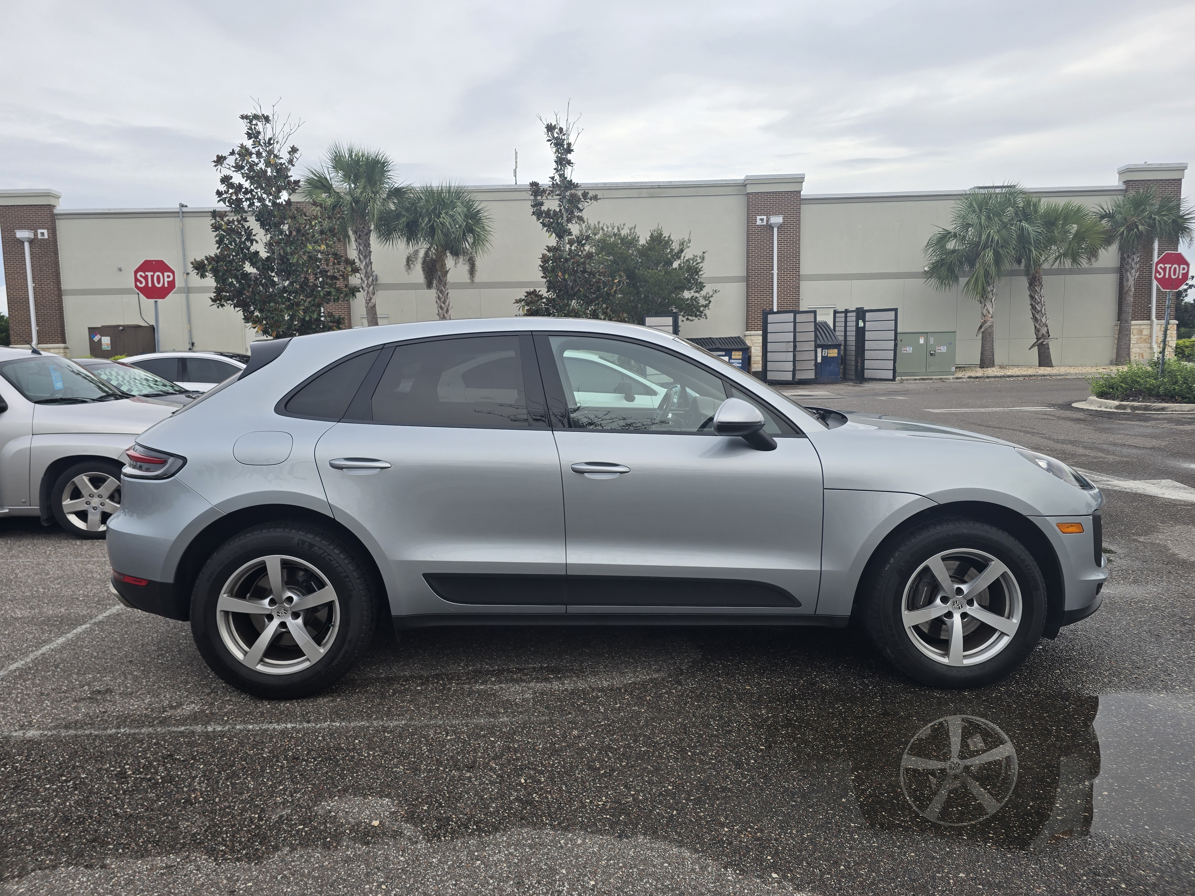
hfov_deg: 73.9
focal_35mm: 23
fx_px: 794
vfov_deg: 58.9
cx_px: 598
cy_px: 448
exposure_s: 1/180
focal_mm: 6.3
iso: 20
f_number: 1.7
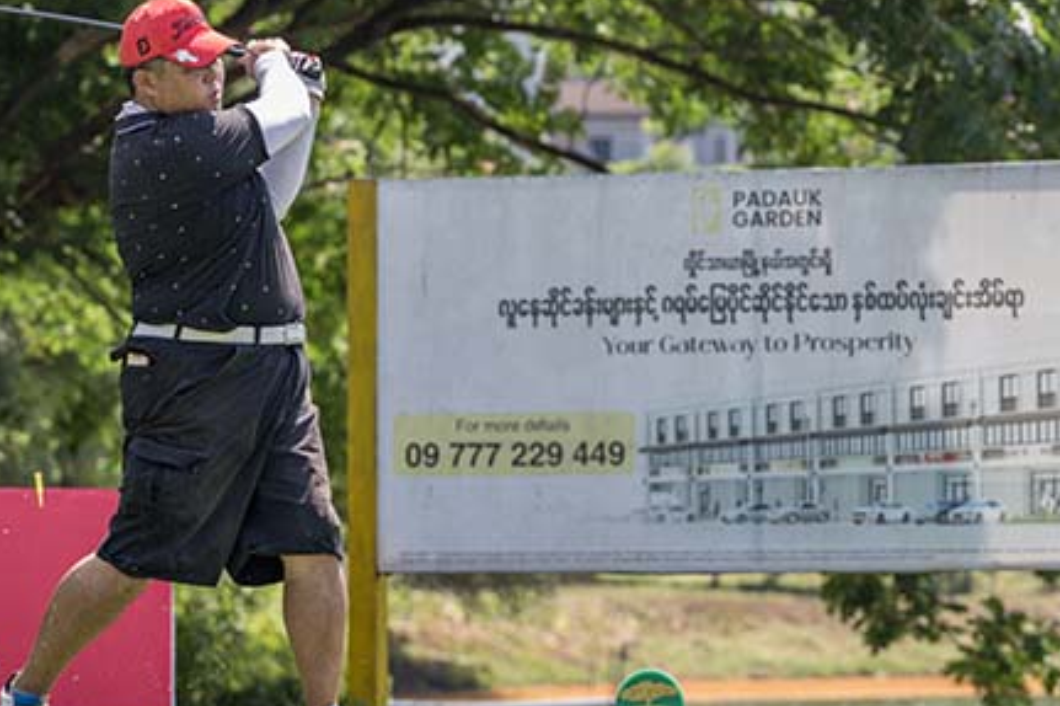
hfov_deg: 10.6
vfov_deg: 7.1
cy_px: 258
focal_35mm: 194
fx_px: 5710
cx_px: 295
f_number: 3.5
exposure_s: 1/3200
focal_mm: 87
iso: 1000
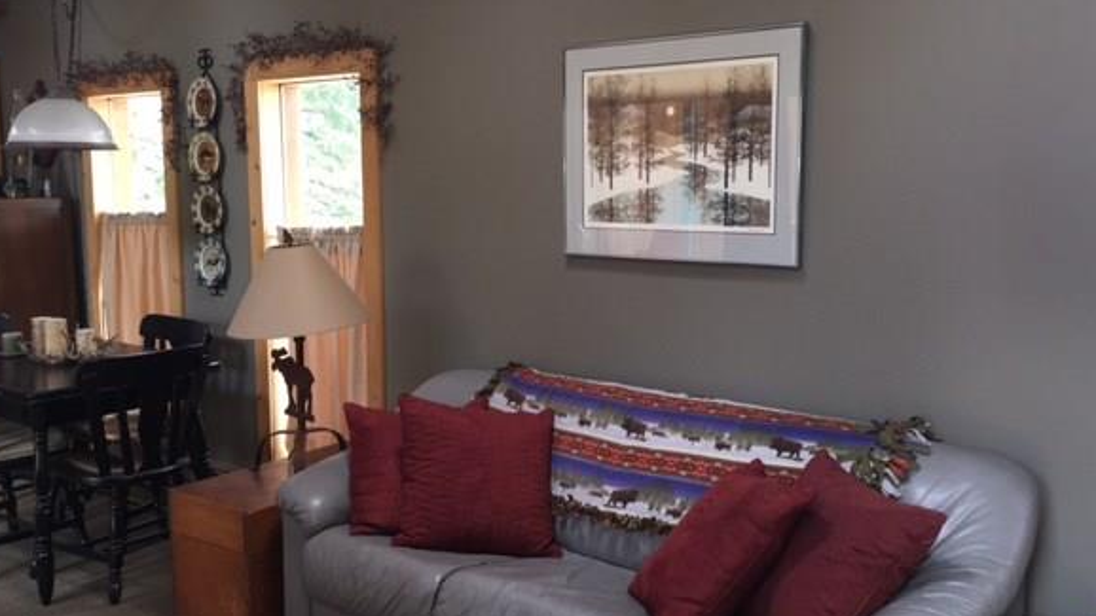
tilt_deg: -6.9
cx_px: 552
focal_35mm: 35
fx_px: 1017
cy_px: 294
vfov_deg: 33.7
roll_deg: -0.1
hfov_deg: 56.6
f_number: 2.2
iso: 40
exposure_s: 1/30
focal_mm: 4.15
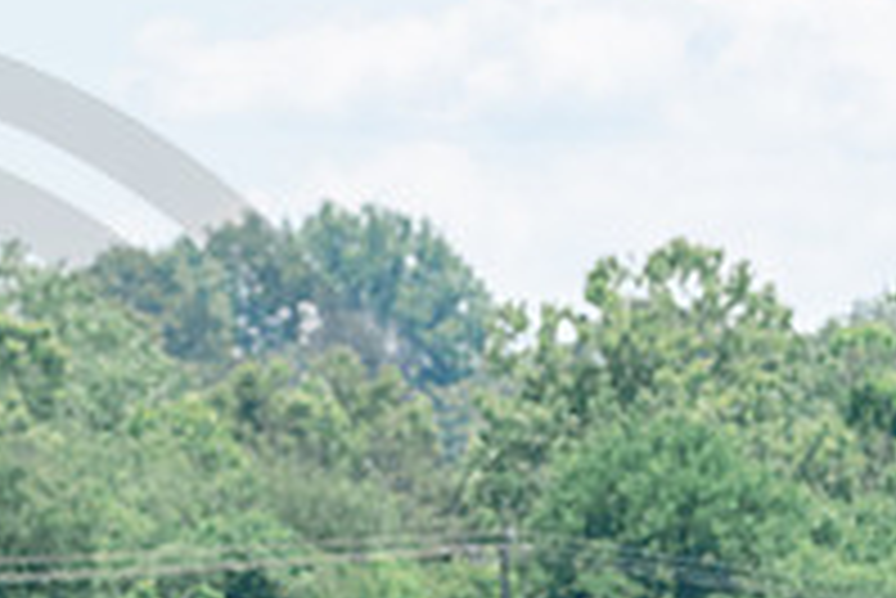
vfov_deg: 2.1
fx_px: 16015
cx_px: -362
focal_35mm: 643
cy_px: 559
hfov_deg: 3.2
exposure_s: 1/2000
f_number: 5.6
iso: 400
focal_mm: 165
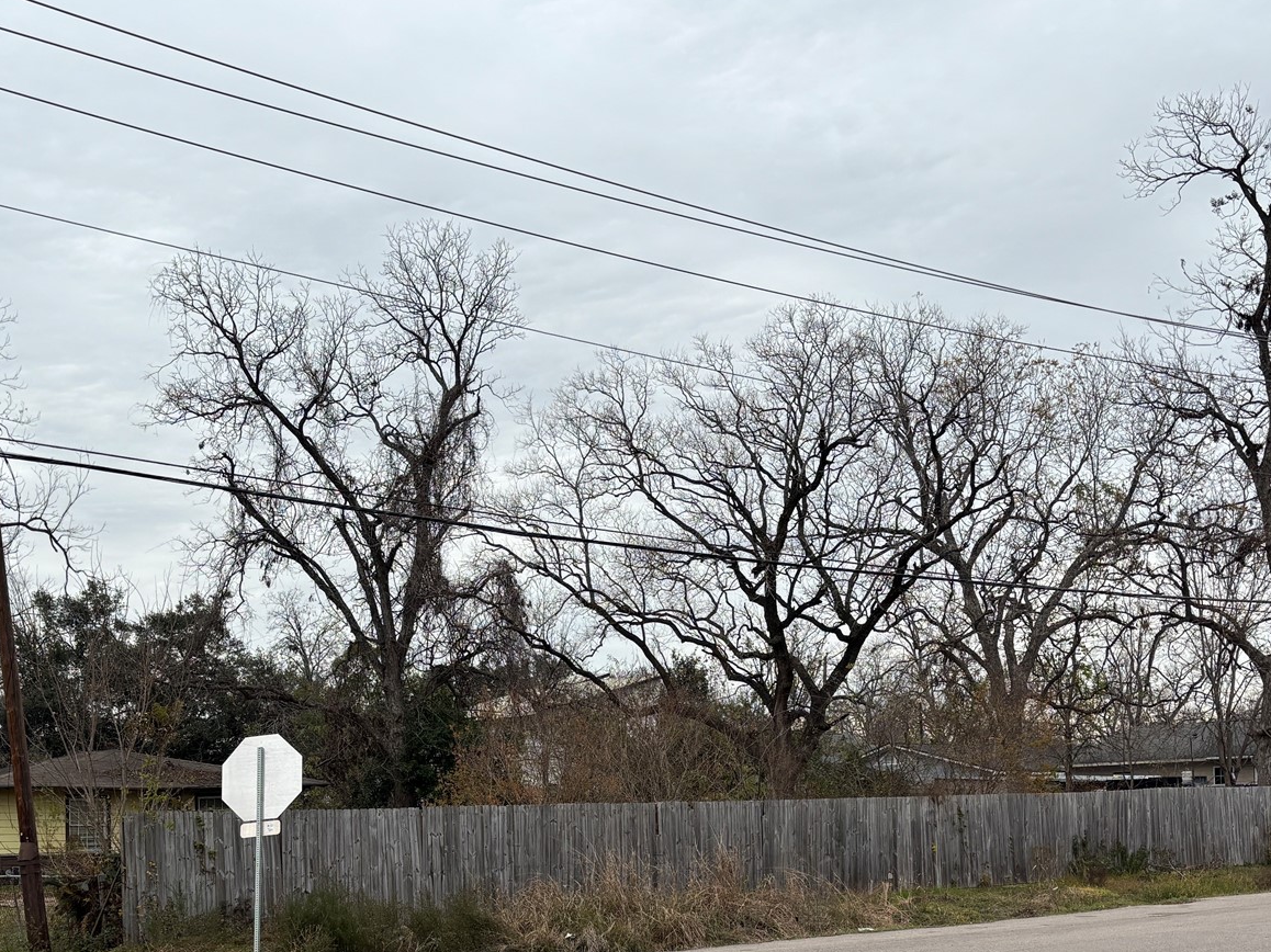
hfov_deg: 41.1
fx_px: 1689
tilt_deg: -1.2
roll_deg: +1.8
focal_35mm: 46
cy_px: 782
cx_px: 522
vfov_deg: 30.6
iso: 50
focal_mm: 5.96
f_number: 1.6
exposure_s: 1/1477
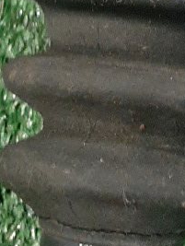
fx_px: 995
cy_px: -332
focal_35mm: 140
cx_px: 112
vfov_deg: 11.7
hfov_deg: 10.6
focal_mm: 3.93
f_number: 1.7
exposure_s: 1/25
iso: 292
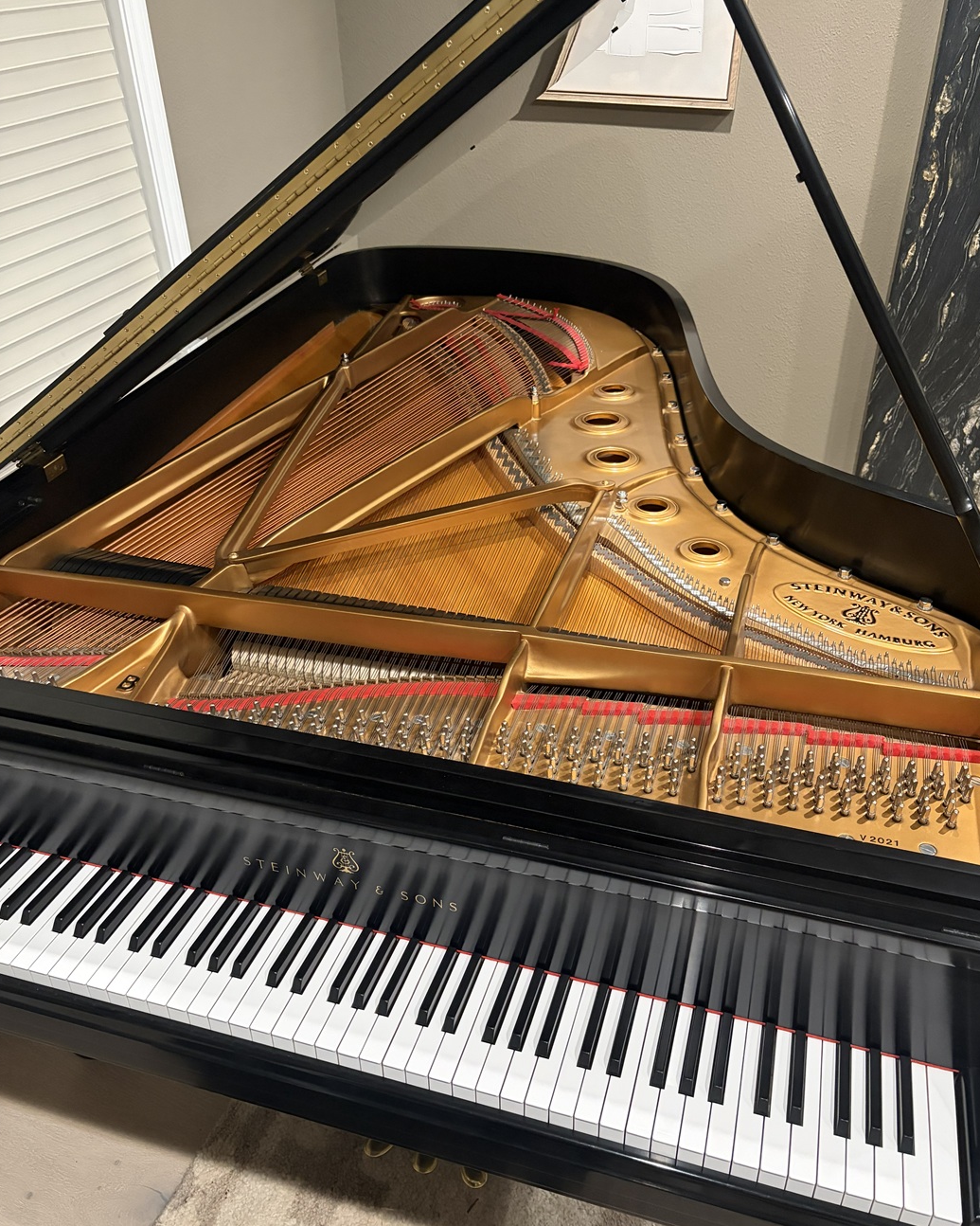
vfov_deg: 62.2
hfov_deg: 51.5
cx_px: 500
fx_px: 1015
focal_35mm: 28
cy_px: 615
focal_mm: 5.96
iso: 400
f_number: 1.6
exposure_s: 1/40
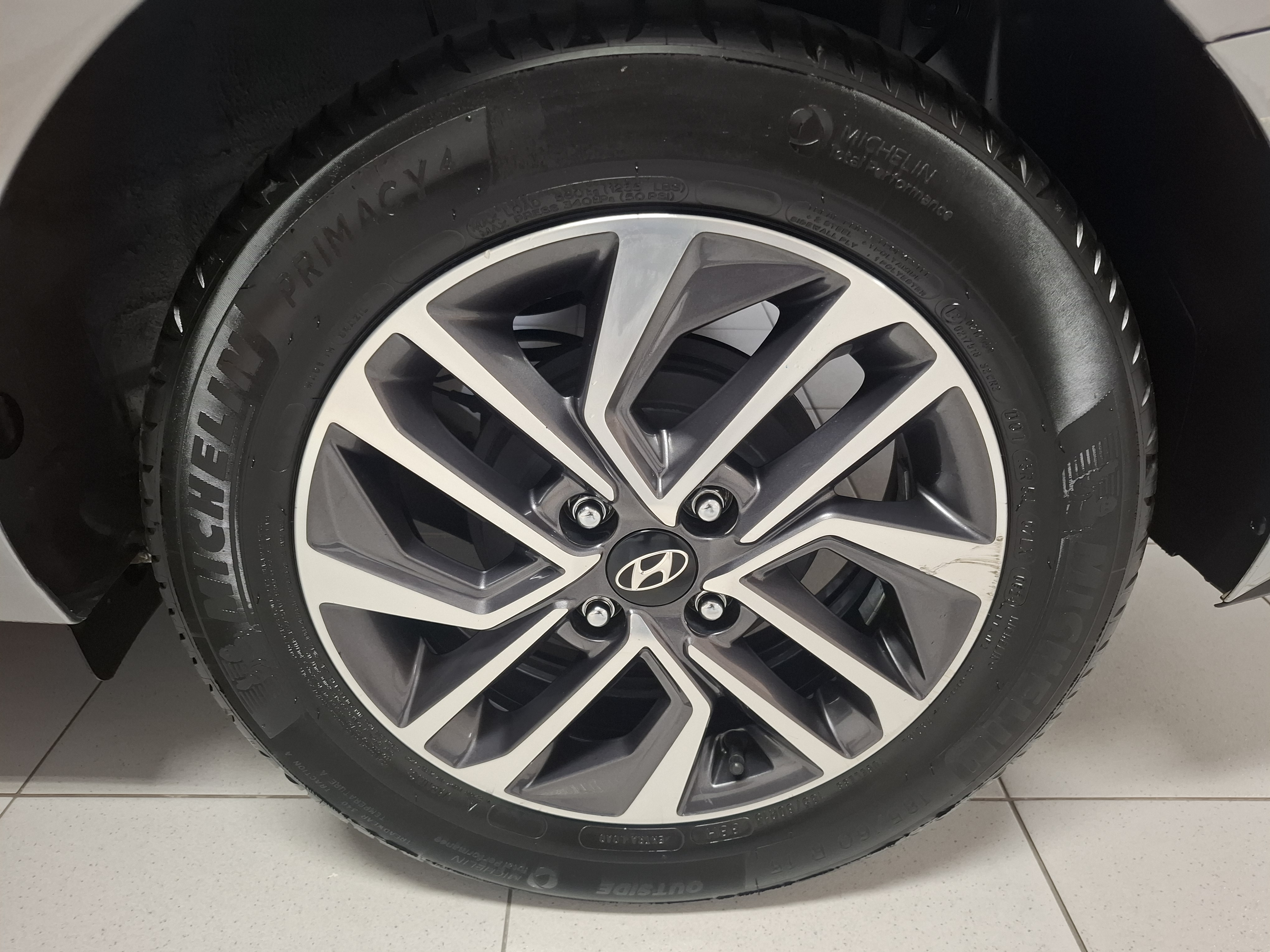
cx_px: 635
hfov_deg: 73.9
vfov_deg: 58.9
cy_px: 476
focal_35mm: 23
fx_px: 844
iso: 320
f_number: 1.8
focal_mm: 5.54
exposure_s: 1/30
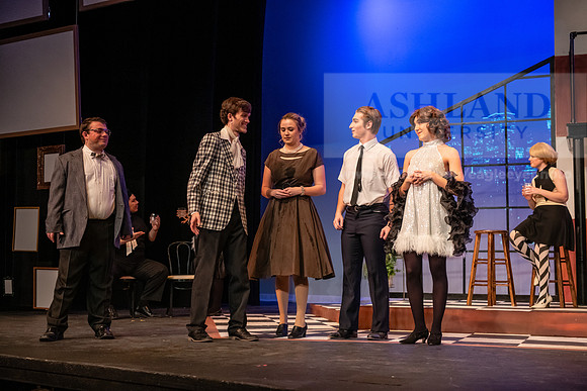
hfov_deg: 35.6
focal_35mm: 56
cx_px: 294
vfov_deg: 24.2
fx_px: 913
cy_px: 196
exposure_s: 1/200
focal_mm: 56
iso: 3200
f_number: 3.2
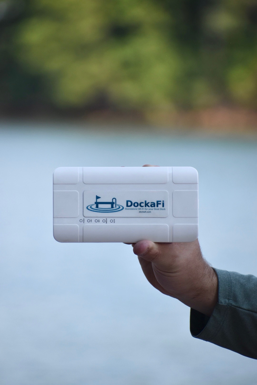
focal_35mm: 375
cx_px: 128
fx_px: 4015
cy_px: 192
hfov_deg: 3.7
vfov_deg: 5.5
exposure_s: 1/1250
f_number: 6
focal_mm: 250
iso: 400
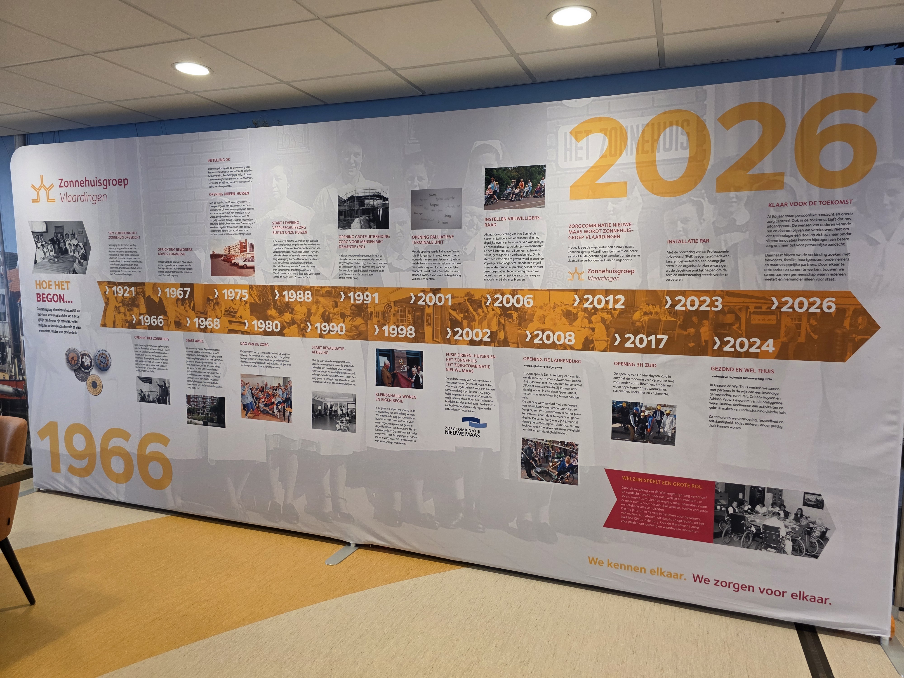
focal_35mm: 23
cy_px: 339
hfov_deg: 73.9
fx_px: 601
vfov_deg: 58.9
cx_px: 452
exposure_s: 1/100
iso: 125
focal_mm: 6.3
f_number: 1.7
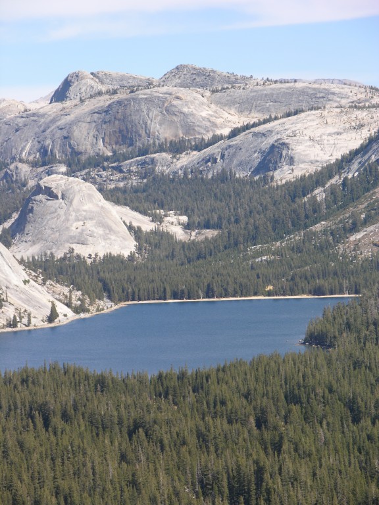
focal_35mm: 180
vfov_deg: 11.0
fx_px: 2628
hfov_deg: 8.2
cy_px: 252
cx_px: 190
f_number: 5
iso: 50
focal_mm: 44.7
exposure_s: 1/268
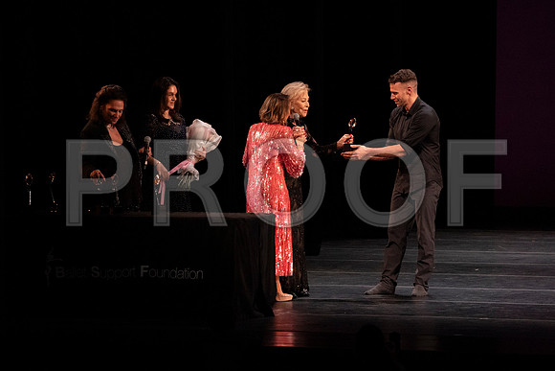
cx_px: 278
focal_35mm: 303
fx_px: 4672
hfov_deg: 6.8
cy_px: 186
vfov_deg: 4.5
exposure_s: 1/320
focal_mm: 303
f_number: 10
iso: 12800
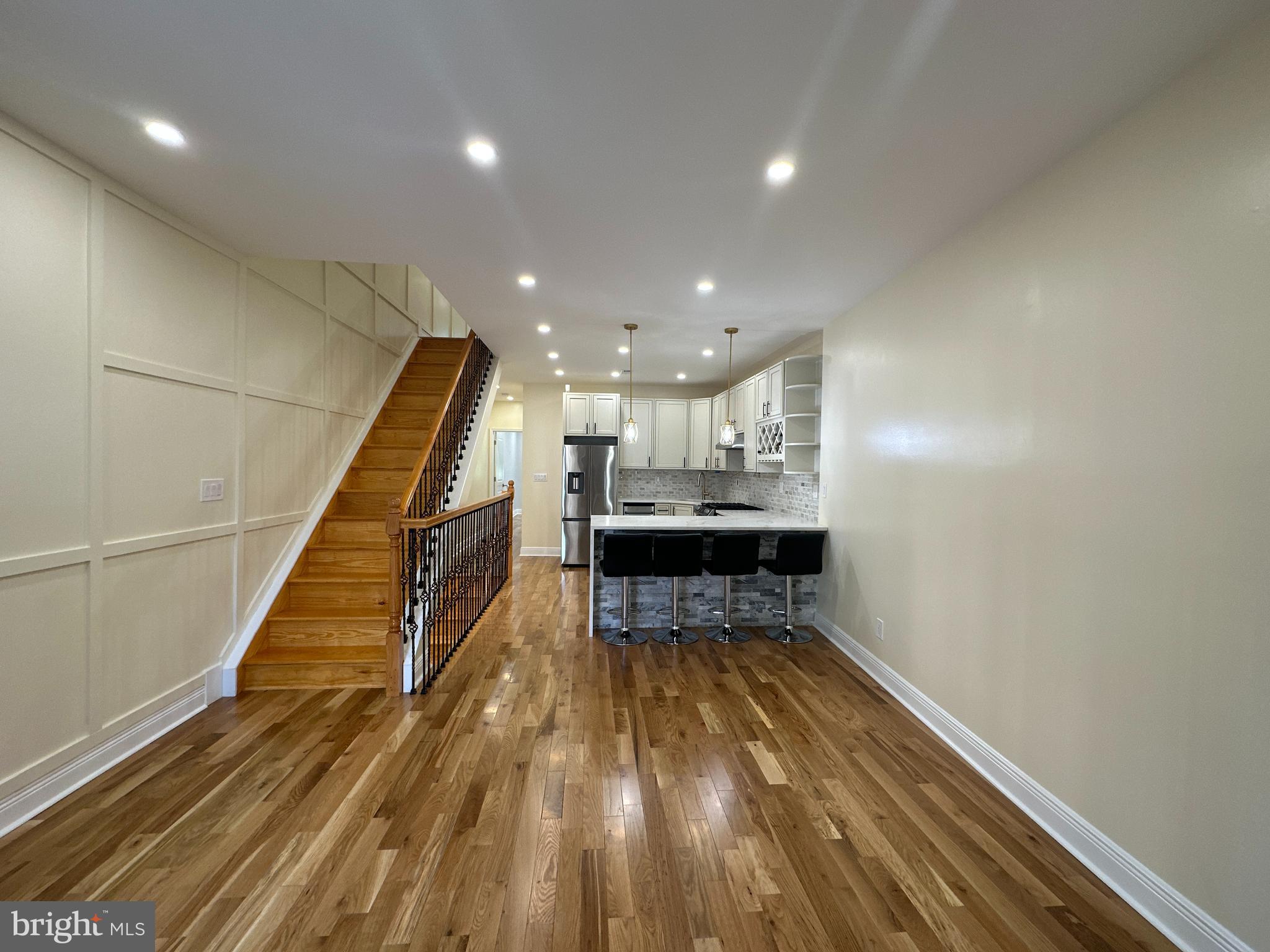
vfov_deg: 85.7
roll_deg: -0.7
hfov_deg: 102.1
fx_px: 514
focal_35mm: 14
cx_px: 635
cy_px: 476
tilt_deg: -1.6
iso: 80
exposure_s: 1/60
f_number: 2.2
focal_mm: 2.22
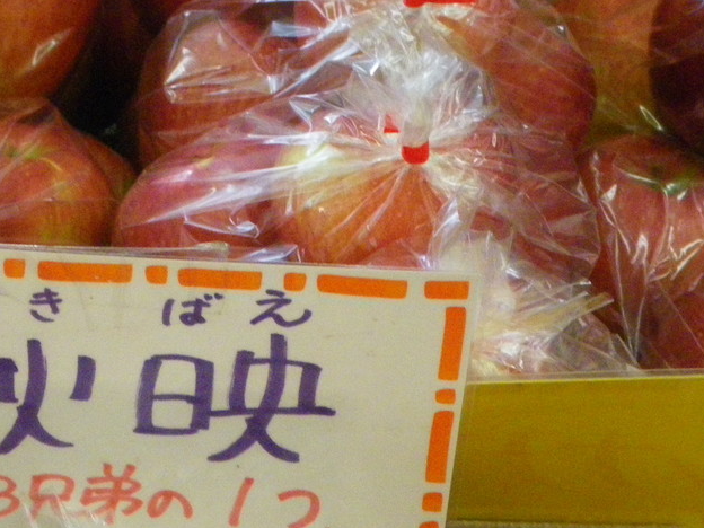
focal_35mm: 148
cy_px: 470
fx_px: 3010
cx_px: 169
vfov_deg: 10.0
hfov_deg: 13.3
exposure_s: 1/100
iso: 640
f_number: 4.8
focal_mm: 13.7
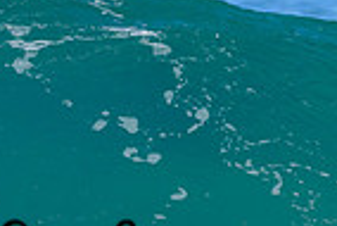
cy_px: 180
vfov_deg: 0.4
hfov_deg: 0.7
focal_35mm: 3153
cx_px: 190
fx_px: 29545
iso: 560
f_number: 8
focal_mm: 560
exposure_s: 1/1600
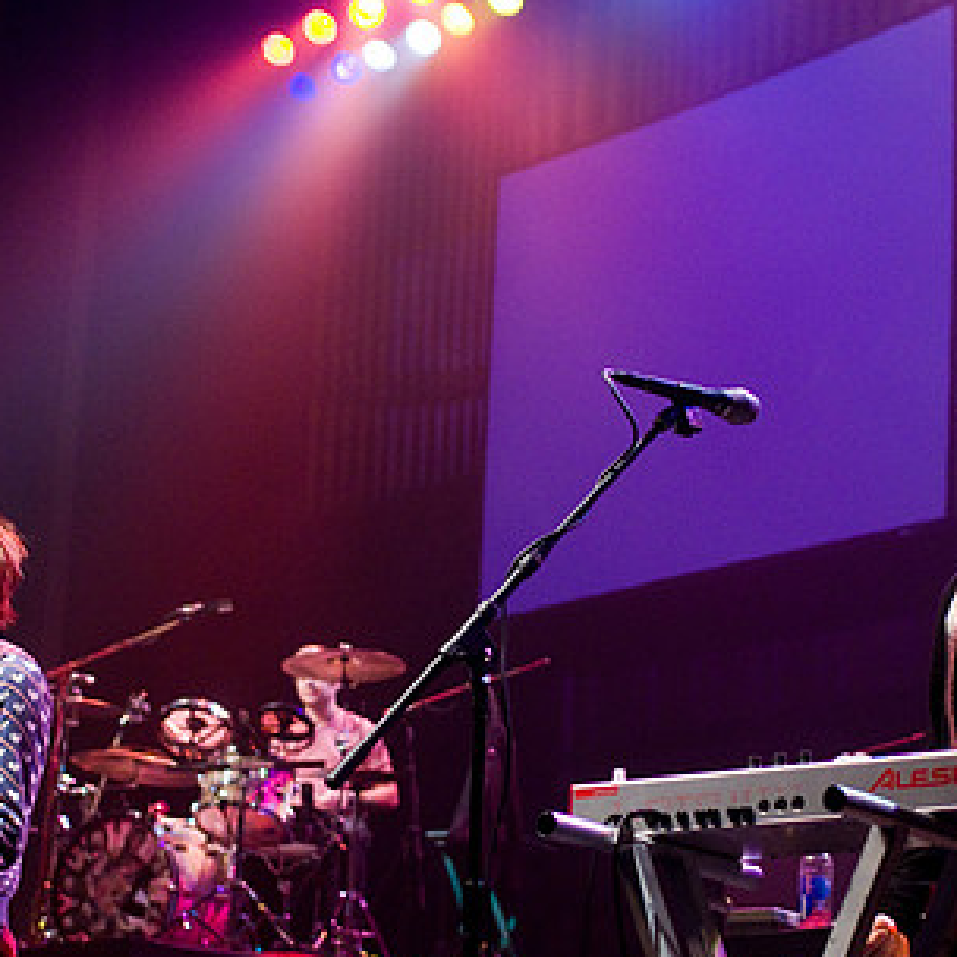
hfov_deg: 16.3
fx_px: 3347
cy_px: 578
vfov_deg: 16.3
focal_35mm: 107
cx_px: 507
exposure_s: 1/400
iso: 800
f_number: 2.8
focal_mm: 44
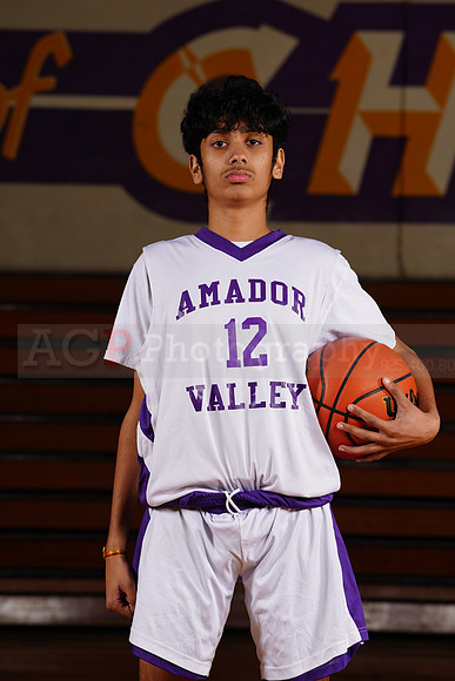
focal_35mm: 177
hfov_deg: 7.8
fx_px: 3353
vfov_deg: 11.6
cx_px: 228
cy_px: 340
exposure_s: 1/200
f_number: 9
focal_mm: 177
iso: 200
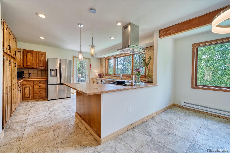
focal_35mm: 14
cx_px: 115
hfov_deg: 104.3
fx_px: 89
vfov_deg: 81.2
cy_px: 76
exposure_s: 1/50
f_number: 7.1
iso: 800
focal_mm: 14
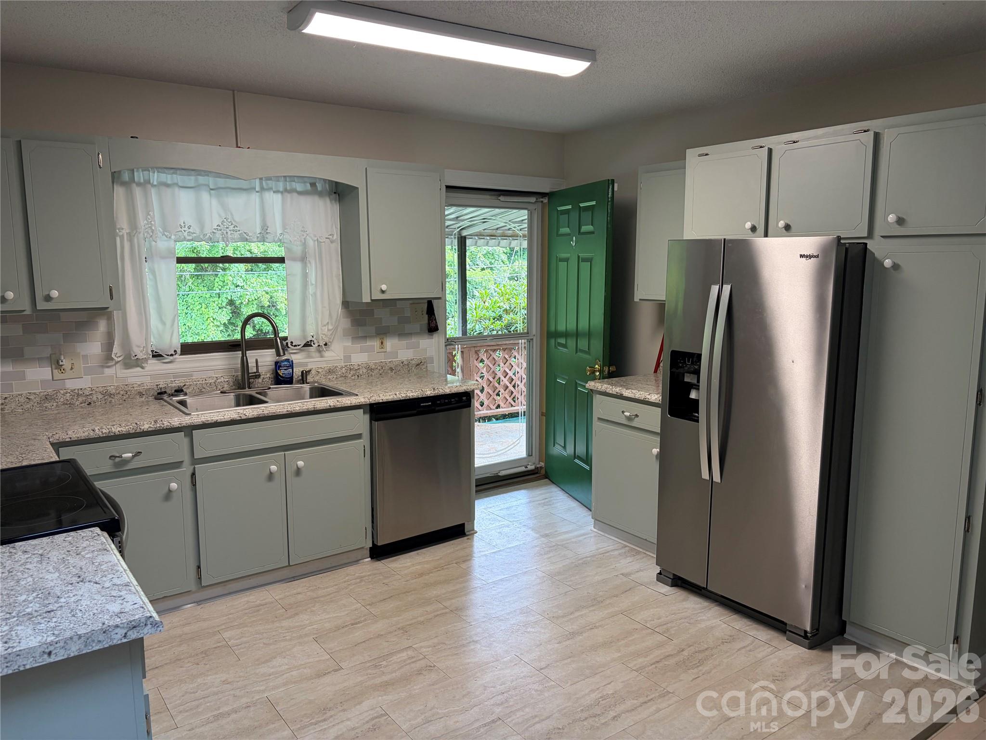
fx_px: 741
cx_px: 493
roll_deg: +0.5
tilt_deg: -6.8
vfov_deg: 53.1
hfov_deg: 67.3
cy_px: 370
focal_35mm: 26
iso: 100
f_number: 1.6
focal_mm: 5.96
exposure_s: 1/120
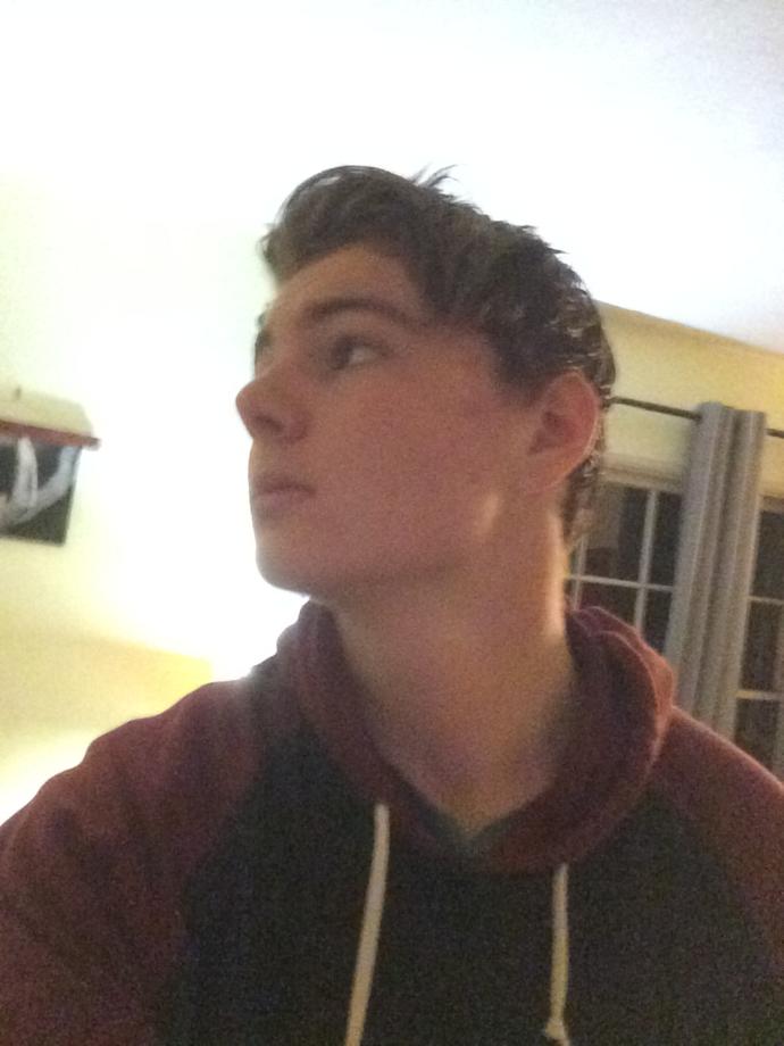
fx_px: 936
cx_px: 392
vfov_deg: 58.4
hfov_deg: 45.4
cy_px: 523
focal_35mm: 31
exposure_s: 1/15
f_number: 2.4
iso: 1600
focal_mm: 2.15
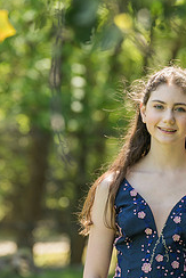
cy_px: 194
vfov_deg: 8.8
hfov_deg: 5.9
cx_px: 169
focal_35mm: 234
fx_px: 1811
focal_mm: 127
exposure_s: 1/250
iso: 125
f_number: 3.5
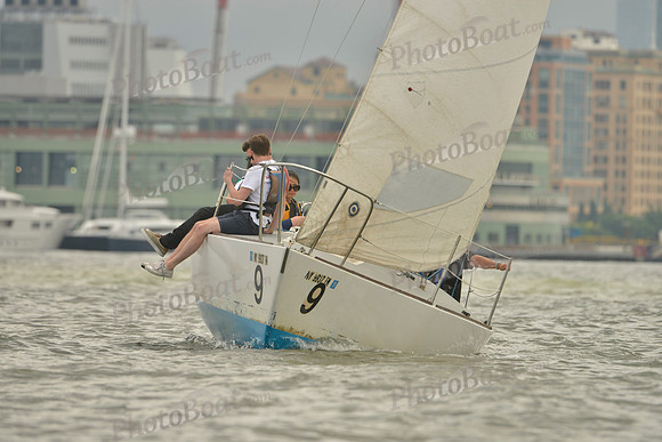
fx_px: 7357
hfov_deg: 5.2
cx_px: 331
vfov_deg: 3.4
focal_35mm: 400
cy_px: 221
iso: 400
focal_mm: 400
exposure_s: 1/1250
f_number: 7.1
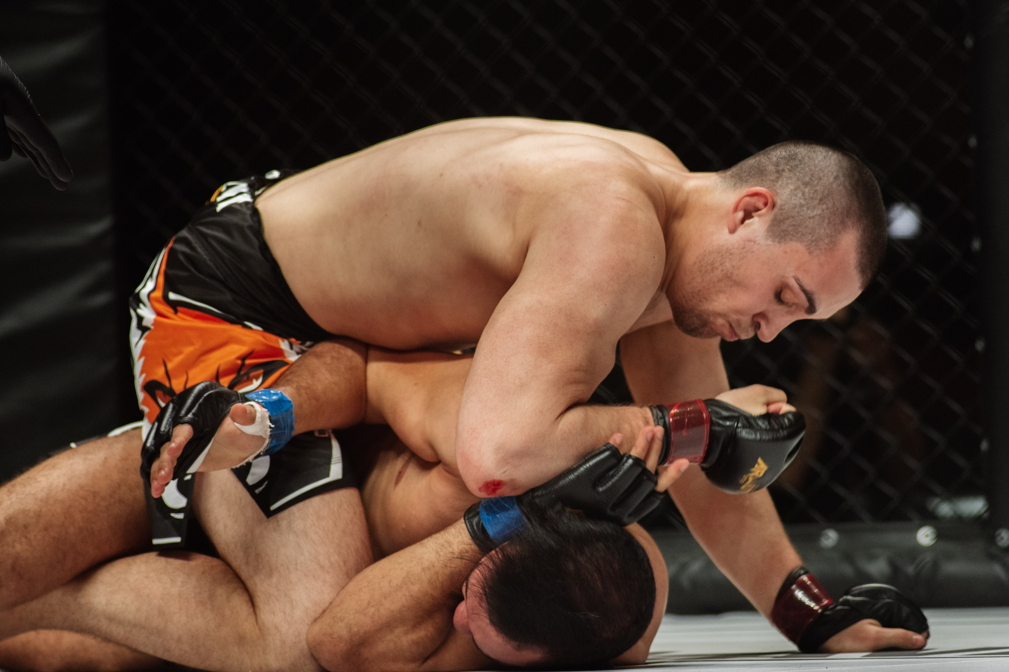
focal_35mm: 194
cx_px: 591
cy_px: 290
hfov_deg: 10.6
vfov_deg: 7.1
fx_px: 5431
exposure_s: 1/1000
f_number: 4
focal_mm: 160
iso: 2000
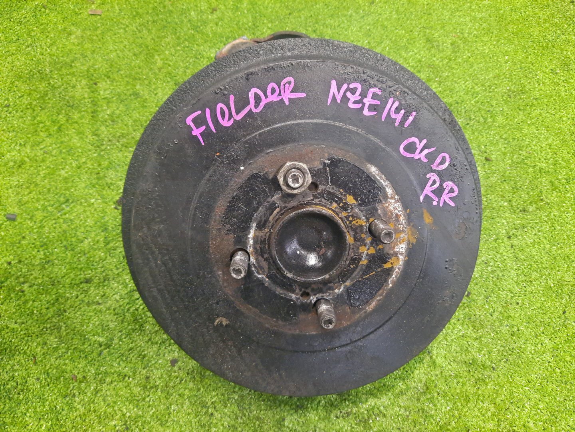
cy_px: 216
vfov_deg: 54.9
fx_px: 415
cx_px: 288
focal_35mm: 25
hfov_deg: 69.4
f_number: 2
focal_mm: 4.6
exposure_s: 1/25
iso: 418
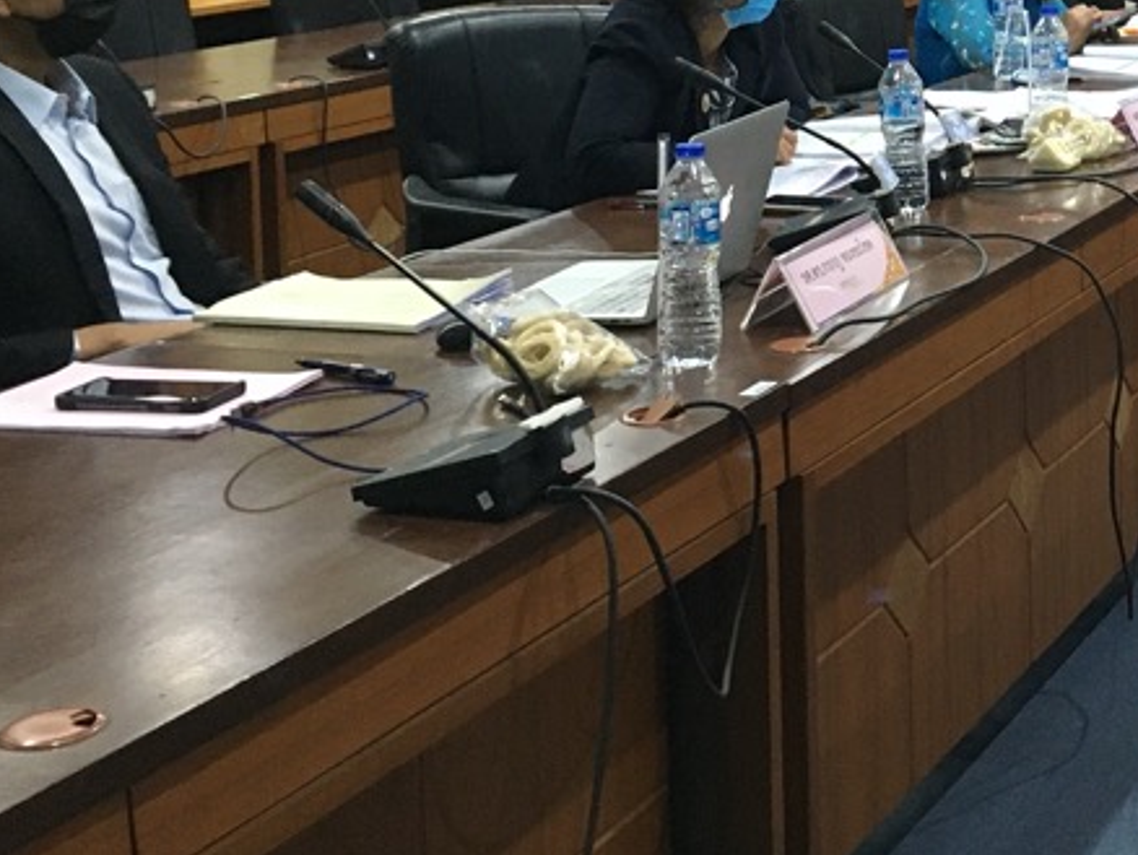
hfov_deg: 27.0
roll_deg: +1.7
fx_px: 2237
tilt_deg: -4.3
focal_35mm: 68
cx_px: 1138
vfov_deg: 20.6
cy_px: -87
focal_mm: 4.15
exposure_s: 1/33
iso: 250
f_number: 2.2
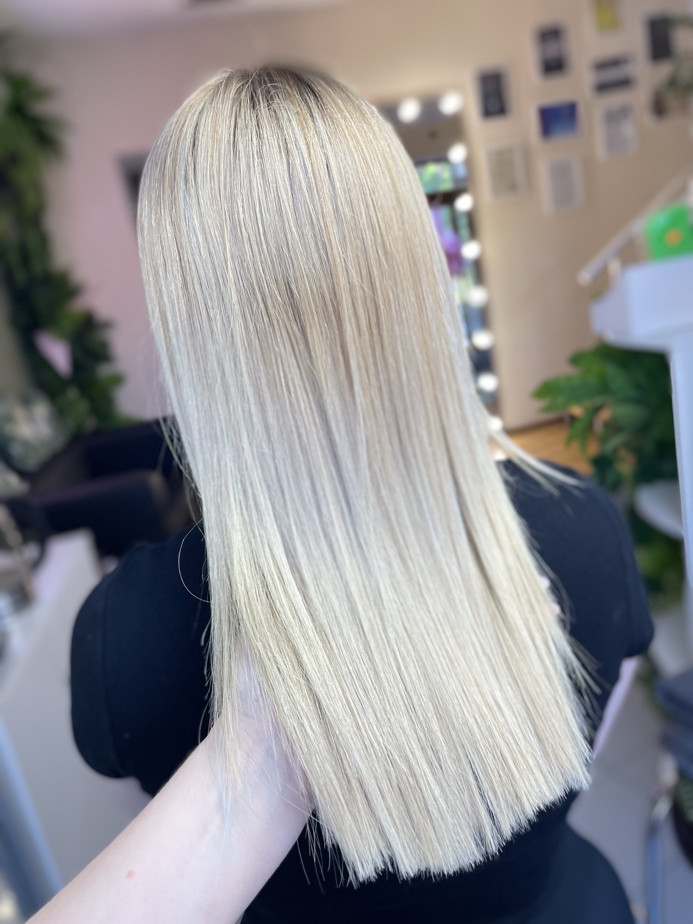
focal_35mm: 26
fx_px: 694
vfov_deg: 67.3
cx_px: 346
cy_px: 462
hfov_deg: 53.1
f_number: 1.6
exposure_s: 1/100
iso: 80
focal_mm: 4.2
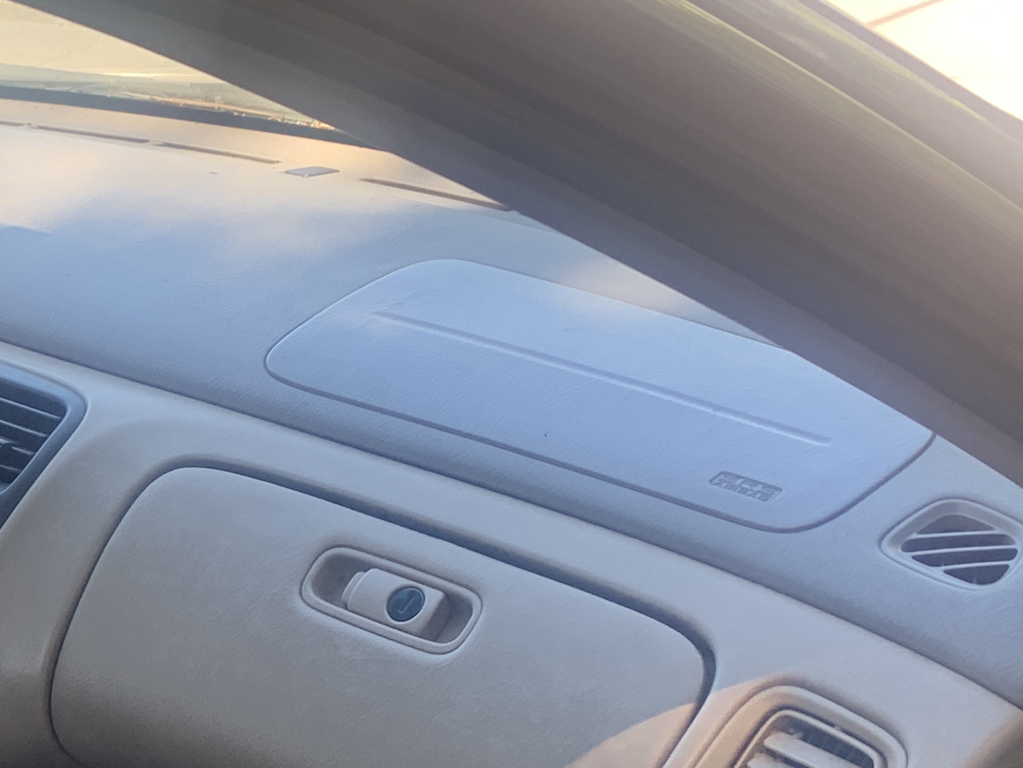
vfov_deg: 19.7
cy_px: 734
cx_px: -203
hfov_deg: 24.2
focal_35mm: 73
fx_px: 2157
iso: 50
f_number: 1.8
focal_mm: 4.25
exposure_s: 1/121
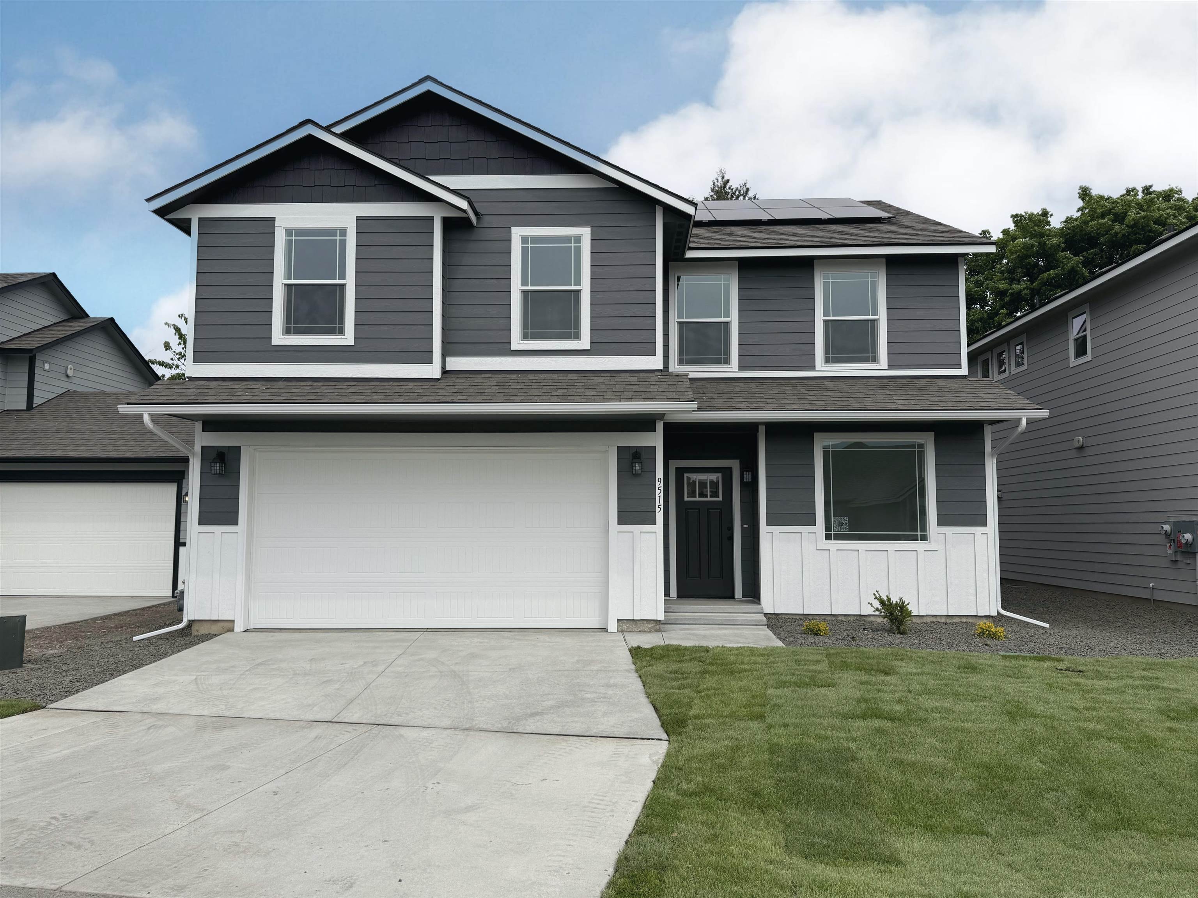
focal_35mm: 24
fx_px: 830
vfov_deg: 56.8
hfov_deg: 71.6
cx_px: 599
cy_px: 449
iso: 80
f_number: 1.78
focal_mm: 6.76
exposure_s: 1/6711
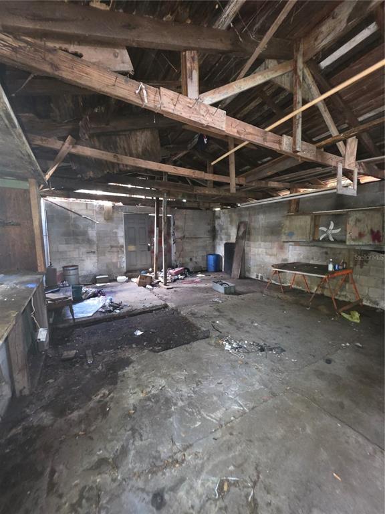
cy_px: 257
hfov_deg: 89.9
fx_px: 193
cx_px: 192
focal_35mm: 13
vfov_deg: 106.2
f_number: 1.9
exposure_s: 1/19.5
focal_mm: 2.2
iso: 400
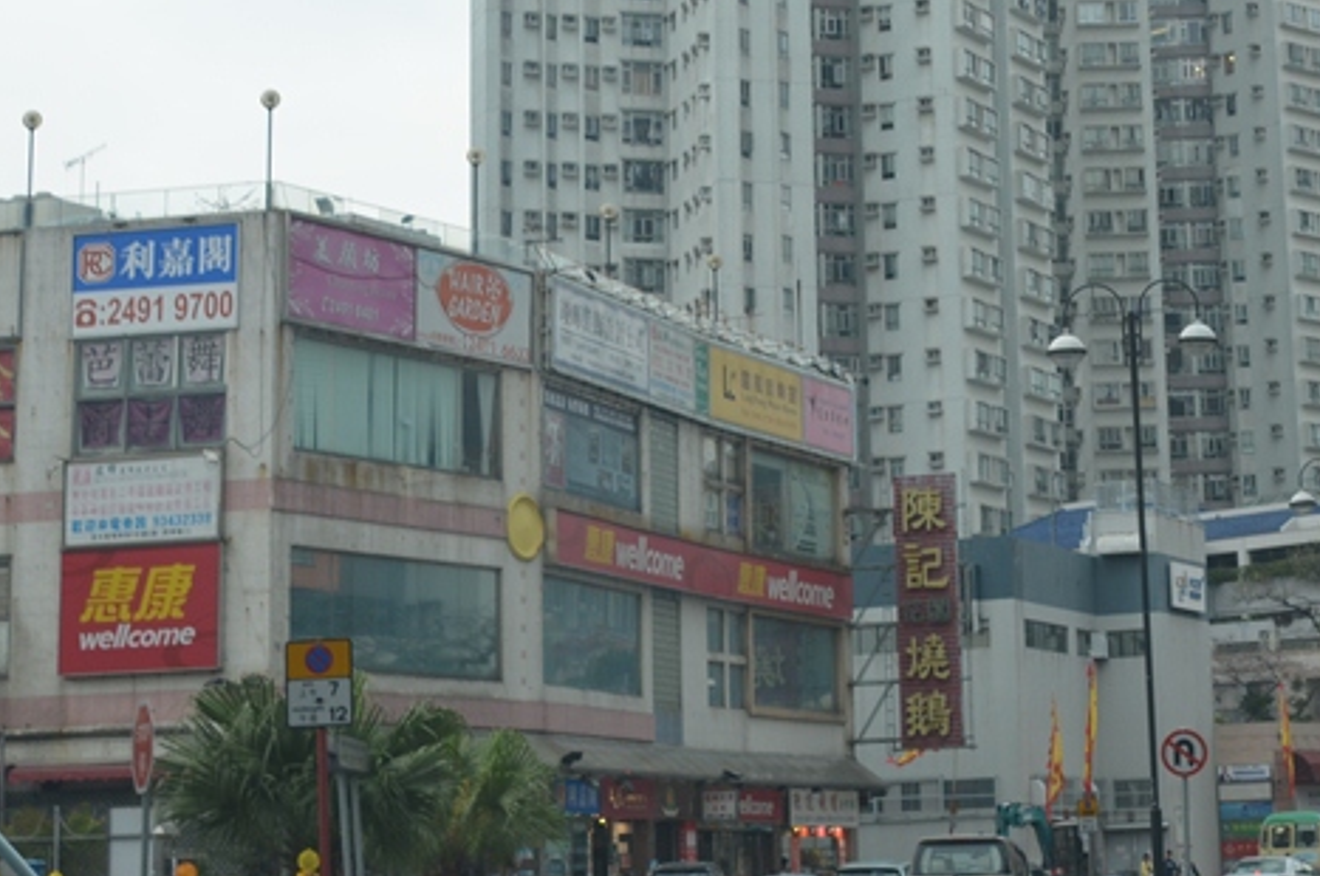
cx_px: 978
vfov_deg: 14.5
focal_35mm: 92
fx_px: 3369
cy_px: -65
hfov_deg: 22.0
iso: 200
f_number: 6.3
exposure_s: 1/160
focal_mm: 28
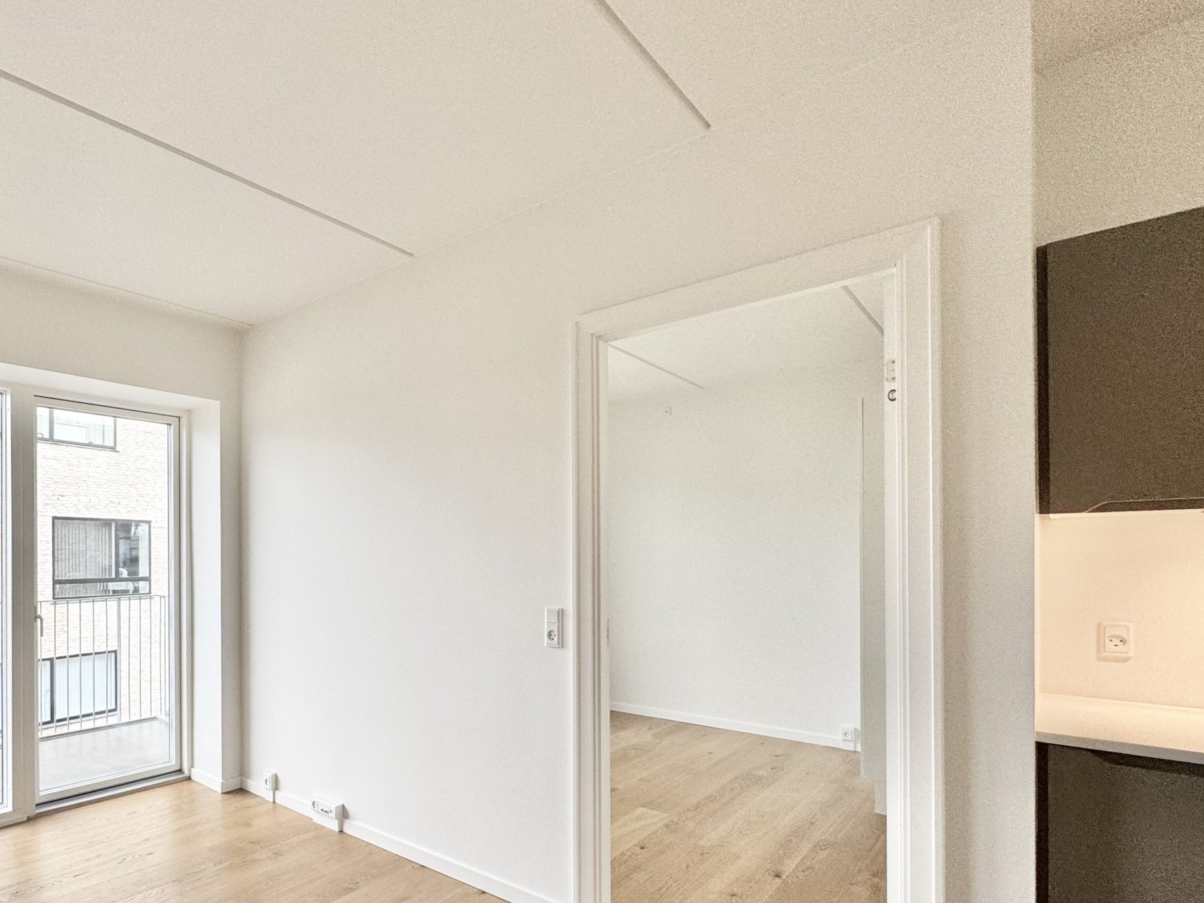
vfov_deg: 65.1
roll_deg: +0.8
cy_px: 558
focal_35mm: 20
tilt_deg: -0.4
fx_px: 696
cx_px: 361
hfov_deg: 77.9
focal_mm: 2.22
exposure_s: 1/99
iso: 100
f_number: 2.2
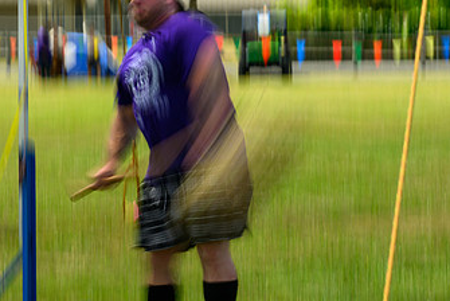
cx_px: 306
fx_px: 2289
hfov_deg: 11.2
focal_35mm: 183
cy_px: 105
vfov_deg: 7.5
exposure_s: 1/15
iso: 125
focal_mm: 74
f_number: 7.1
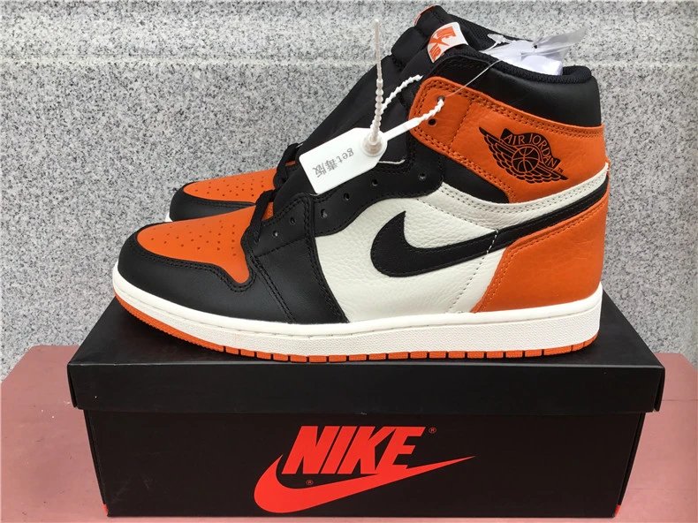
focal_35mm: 31
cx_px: 349
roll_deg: +0.1
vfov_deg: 45.4
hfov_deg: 58.4
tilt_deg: -24.4
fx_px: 625
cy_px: 262
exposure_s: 1/100
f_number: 2.4
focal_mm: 3.3
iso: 32
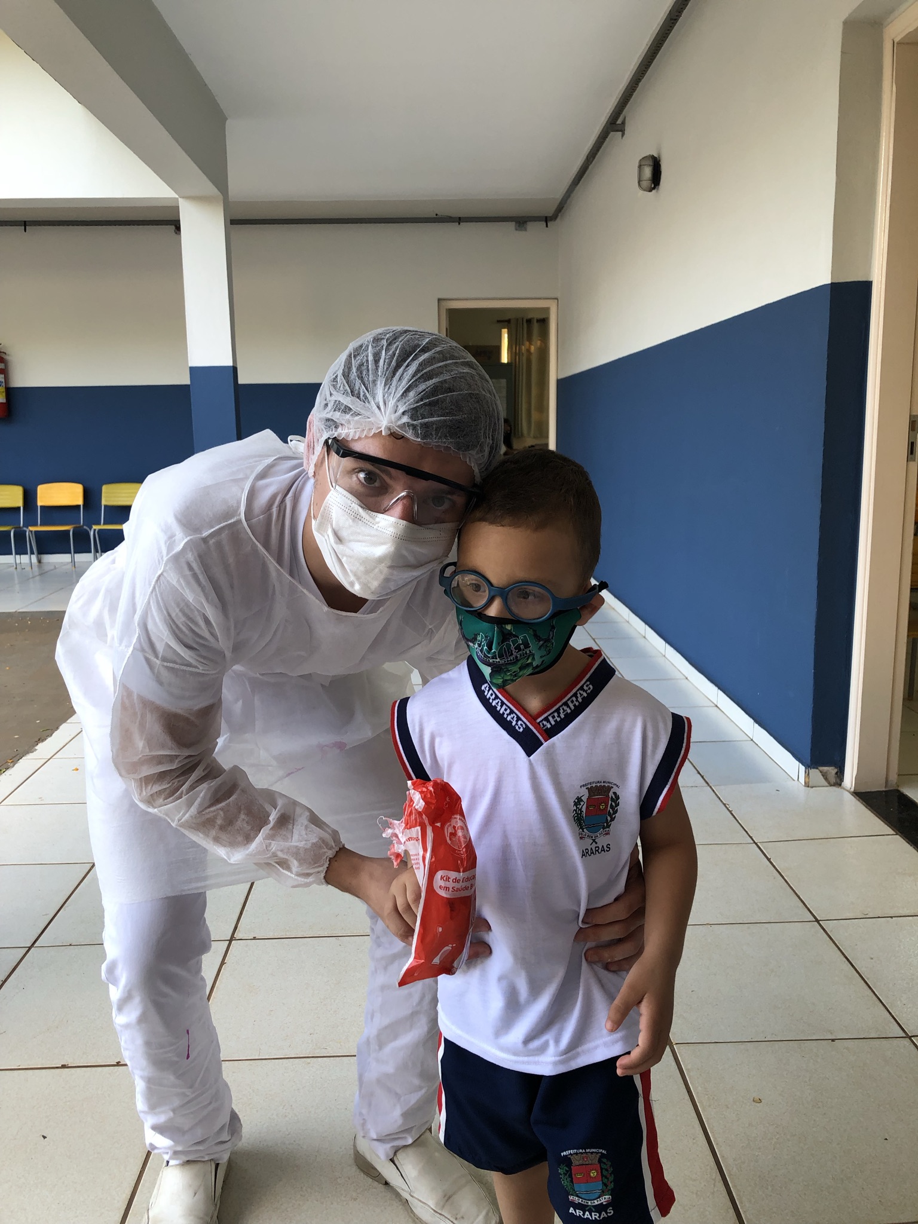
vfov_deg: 63.4
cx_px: 459
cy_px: 612
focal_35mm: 28
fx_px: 990
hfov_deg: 49.7
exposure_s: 1/120
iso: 40
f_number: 1.8
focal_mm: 3.99
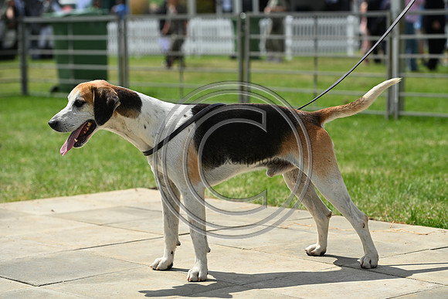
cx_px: 224
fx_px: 1369
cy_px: 150
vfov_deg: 12.5
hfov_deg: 18.6
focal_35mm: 110
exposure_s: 1/1250
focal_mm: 110
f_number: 4.5
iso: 125
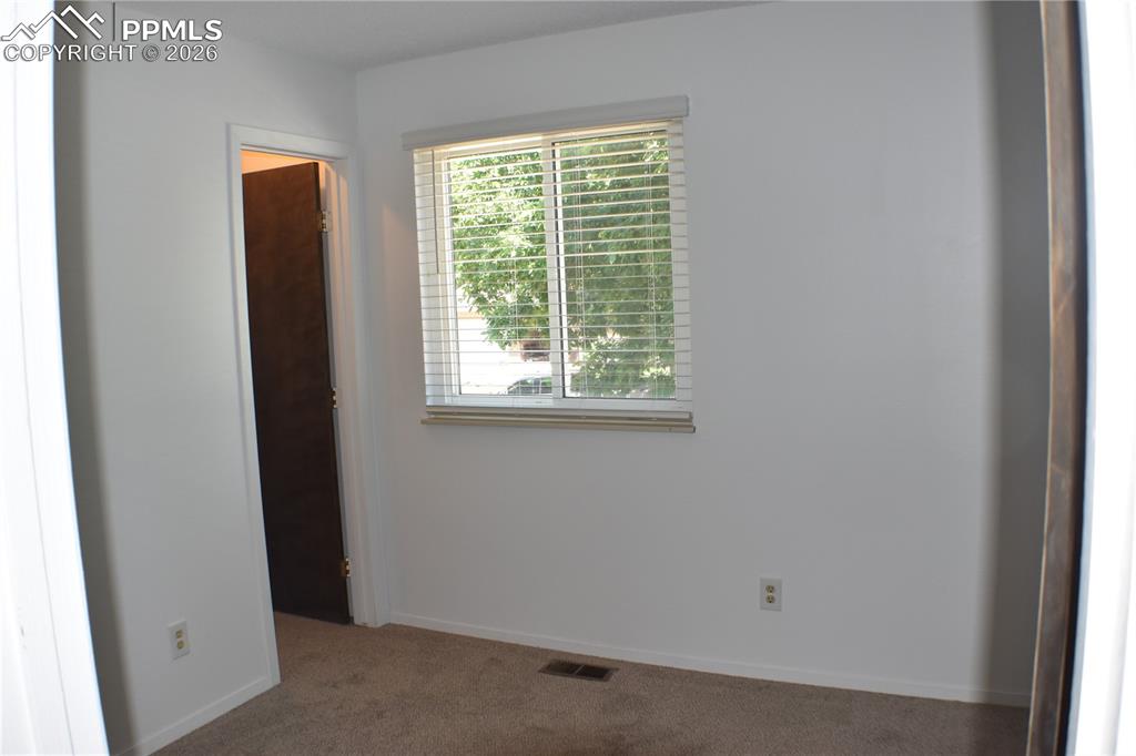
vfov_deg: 35.5
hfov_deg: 51.3
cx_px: 568
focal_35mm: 38
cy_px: 378
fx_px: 1183
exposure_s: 1/125
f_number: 5.6
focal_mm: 25
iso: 640
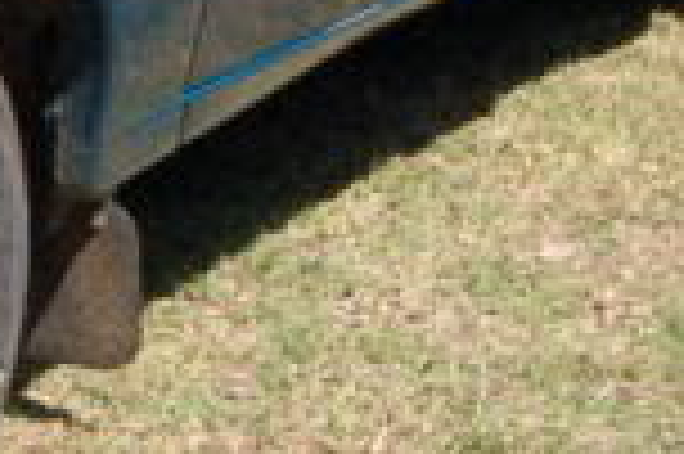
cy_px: -205
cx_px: -322
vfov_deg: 6.6
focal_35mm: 205
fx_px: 3891
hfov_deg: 9.8
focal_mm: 26
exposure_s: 1/400
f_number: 7.1
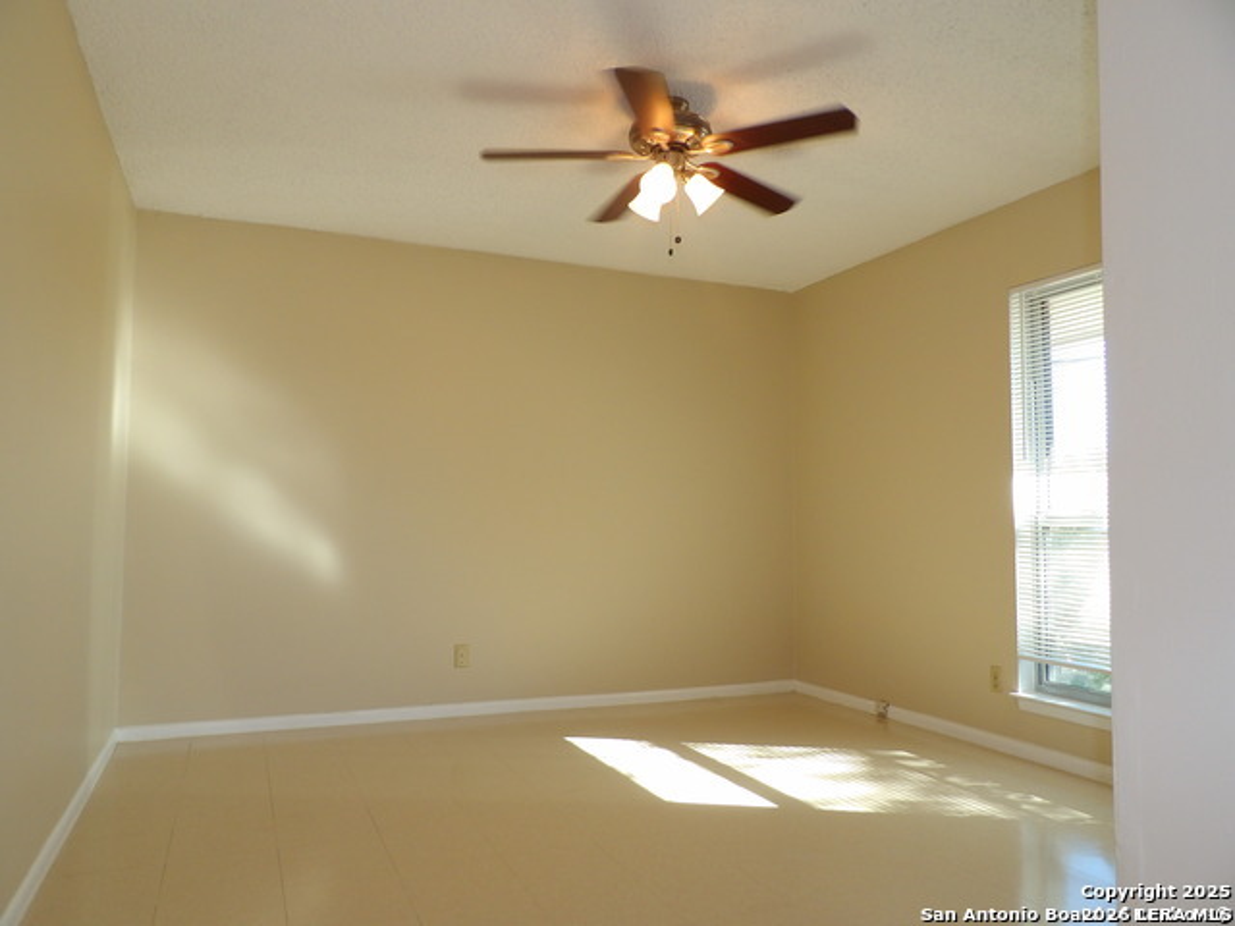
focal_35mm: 24
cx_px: 618
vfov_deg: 56.8
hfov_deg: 71.6
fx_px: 856
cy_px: 463
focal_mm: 4.3
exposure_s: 1/49
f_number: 3.2
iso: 100
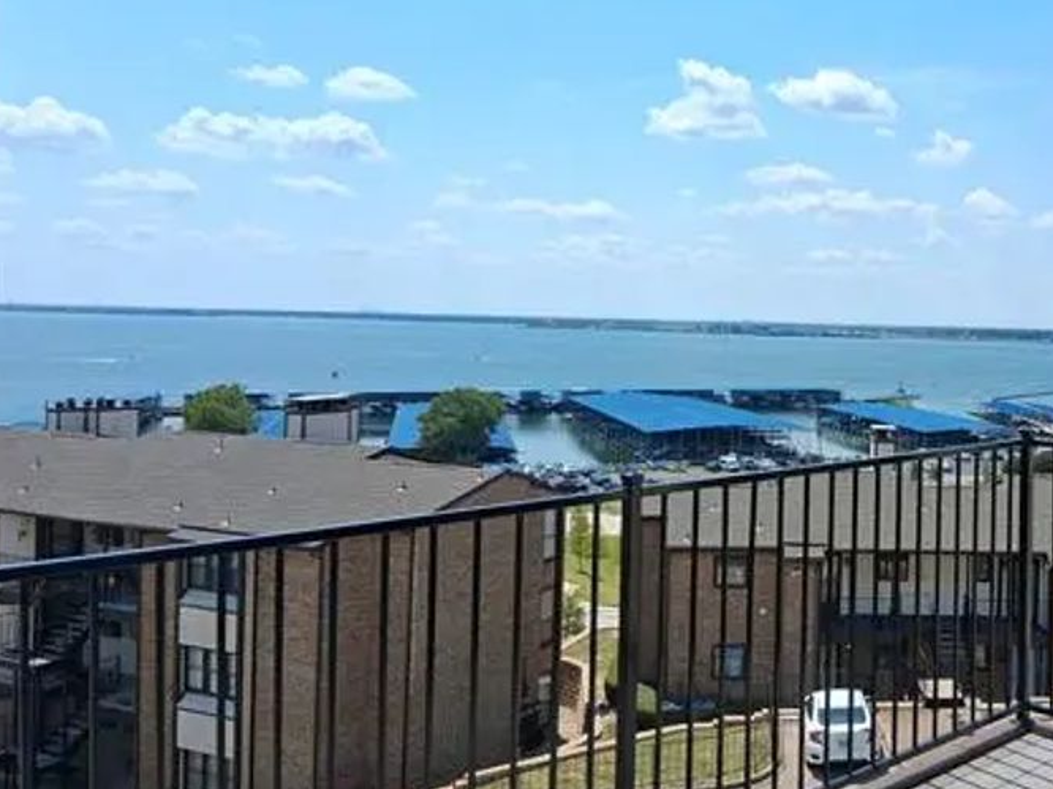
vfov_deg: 35.9
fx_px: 1216
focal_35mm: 40
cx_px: 794
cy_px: 338
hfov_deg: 45.2
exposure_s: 1/851
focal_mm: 3.98
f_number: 1.8
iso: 25
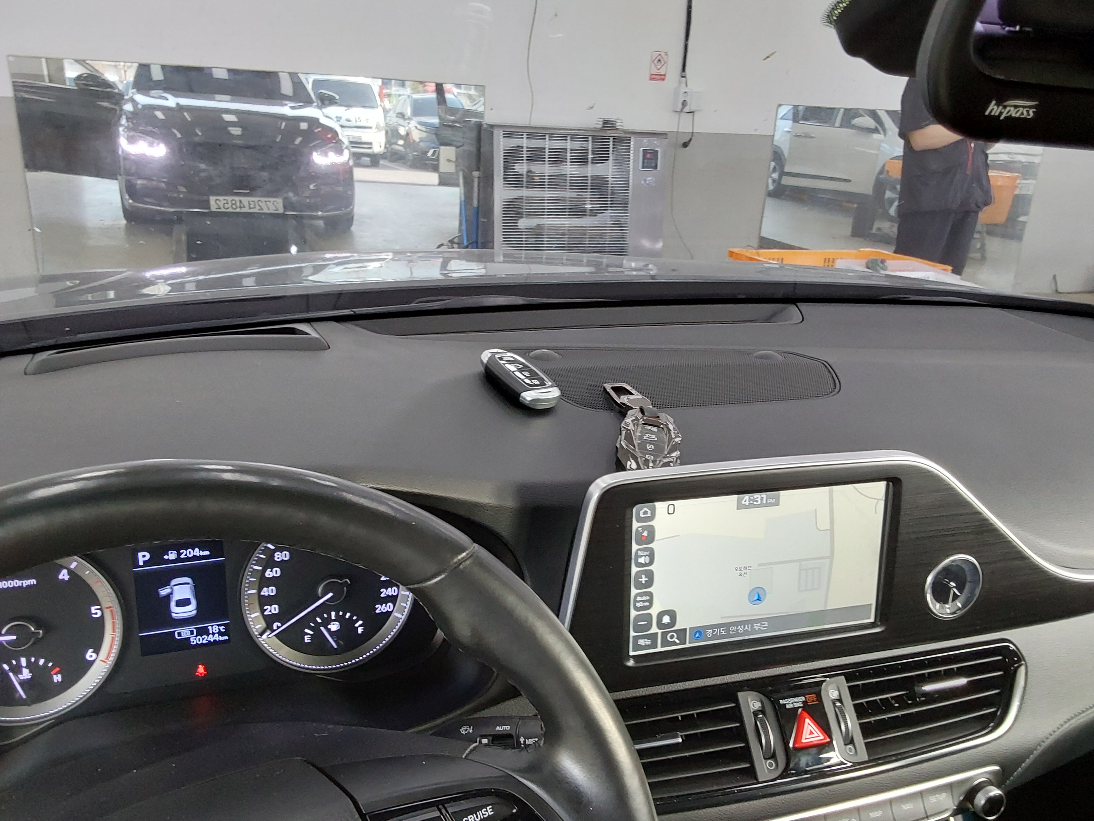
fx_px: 885
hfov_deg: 63.4
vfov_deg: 49.7
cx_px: 547
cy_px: 410
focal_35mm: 28
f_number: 1.9
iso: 125
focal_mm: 2.91
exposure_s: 1/60
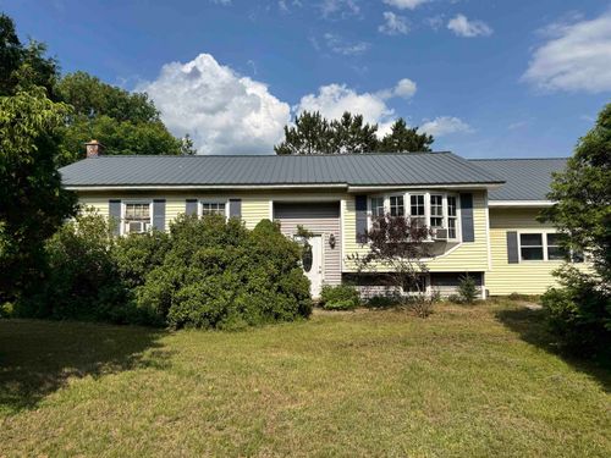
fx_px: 424
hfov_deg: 71.6
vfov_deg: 56.8
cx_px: 306
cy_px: 229
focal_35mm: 24
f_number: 1.78
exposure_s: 1/7092
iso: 80
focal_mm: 6.76
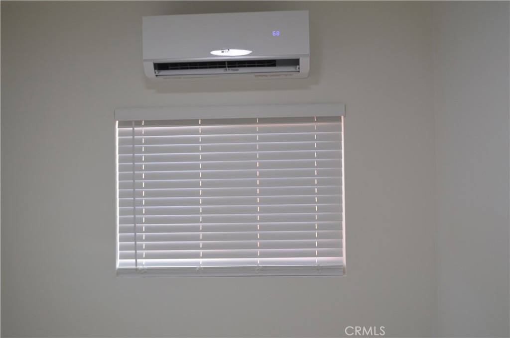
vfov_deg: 34.1
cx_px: 255
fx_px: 552
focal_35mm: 39
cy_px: 169
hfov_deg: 49.6
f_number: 4.2
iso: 400
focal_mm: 26
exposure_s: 1/80
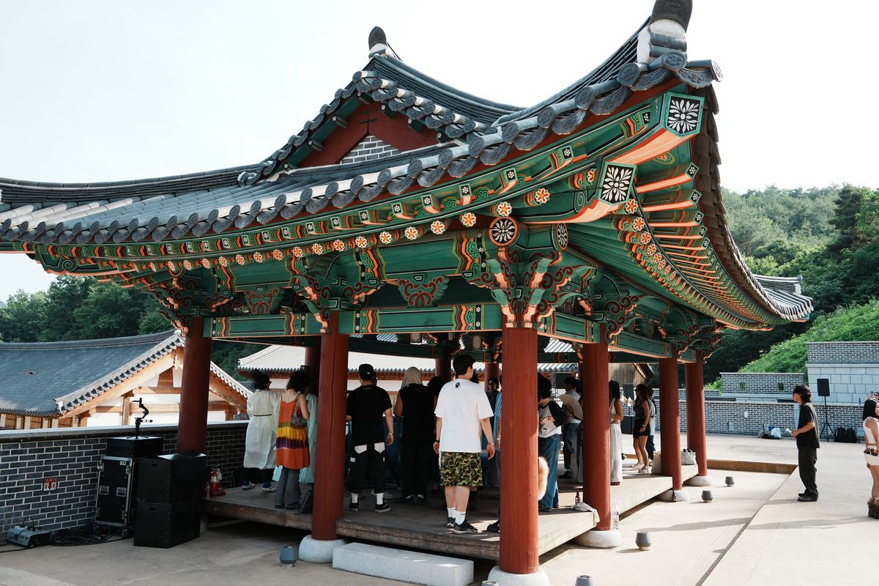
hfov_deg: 65.5
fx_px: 684
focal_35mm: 28
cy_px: 293
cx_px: 440
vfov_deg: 46.4
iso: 800
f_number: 6.3
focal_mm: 28
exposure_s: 1/1250
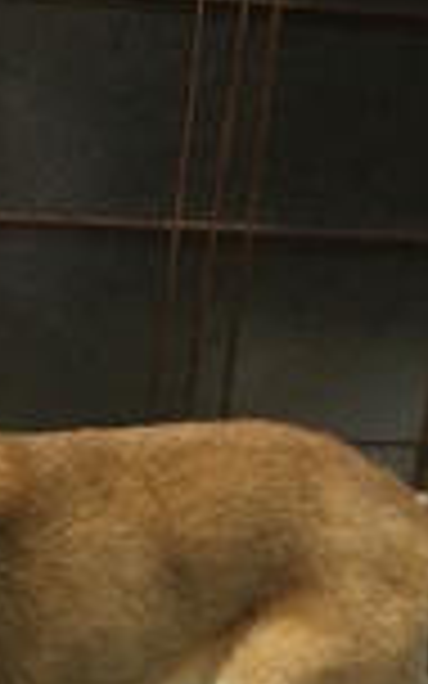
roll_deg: -1.8
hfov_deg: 15.4
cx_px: -117
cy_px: 842
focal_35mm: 81
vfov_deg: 23.2
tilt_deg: -20.9
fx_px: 1512
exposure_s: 1/24
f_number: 2.2
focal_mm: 4.15
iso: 200
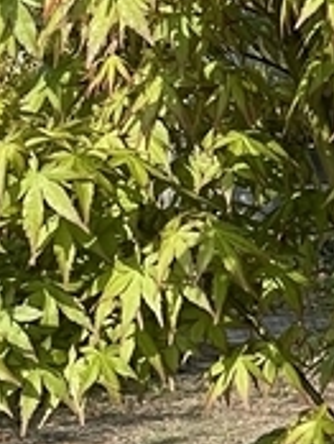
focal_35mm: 358
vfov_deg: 5.5
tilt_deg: -7.0
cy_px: 245
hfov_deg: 4.1
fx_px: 4594
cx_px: 773
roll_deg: +0.6
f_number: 2
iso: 25
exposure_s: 1/545
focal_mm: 6
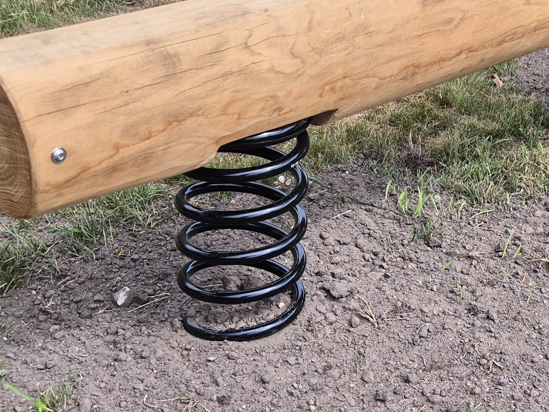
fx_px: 1079
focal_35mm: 68
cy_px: 282
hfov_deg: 28.1
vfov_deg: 21.5
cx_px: 421
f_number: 1.8
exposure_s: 1/824
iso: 25
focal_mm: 5.4
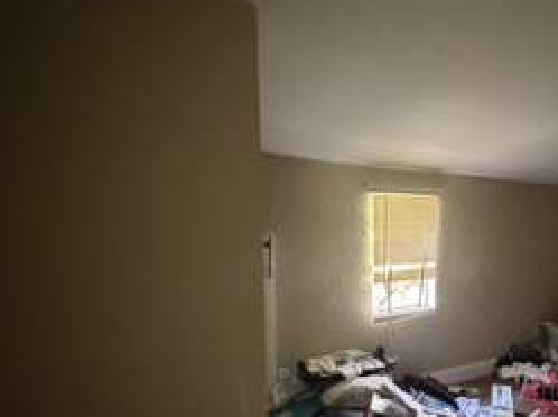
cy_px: 266
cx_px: 412
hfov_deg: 62.0
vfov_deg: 50.6
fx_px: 435
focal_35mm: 27
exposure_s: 1/32
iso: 1600
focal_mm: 2.22
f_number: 2.2
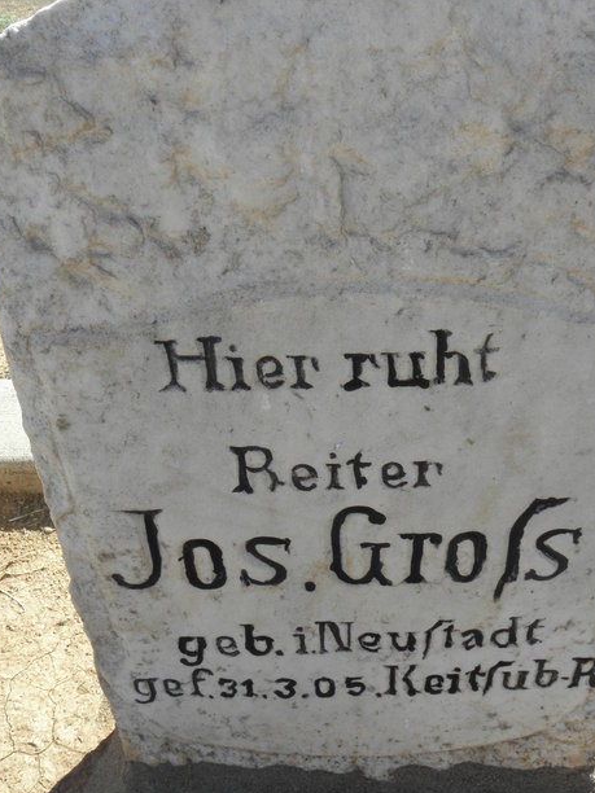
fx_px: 779
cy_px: 412
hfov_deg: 41.7
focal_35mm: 34
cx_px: 332
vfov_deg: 53.9
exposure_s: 1/125
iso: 64
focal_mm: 4.6
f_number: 5.6
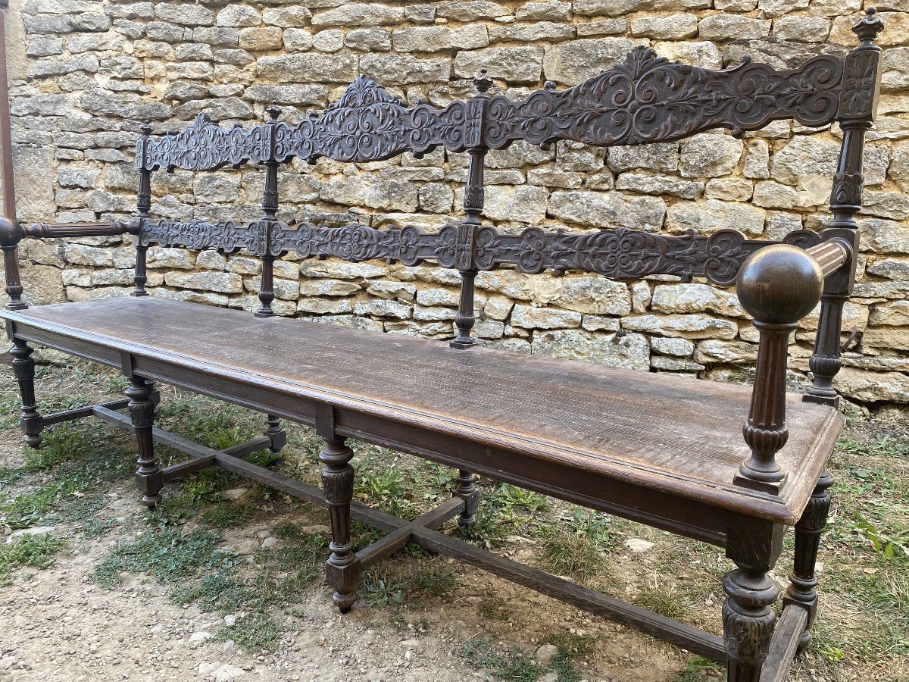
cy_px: 341
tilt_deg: -12.0
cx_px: 454
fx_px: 683
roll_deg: -1.6
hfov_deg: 67.3
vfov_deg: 53.1
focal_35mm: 26
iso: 50
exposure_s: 1/122
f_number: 1.8
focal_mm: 4.25
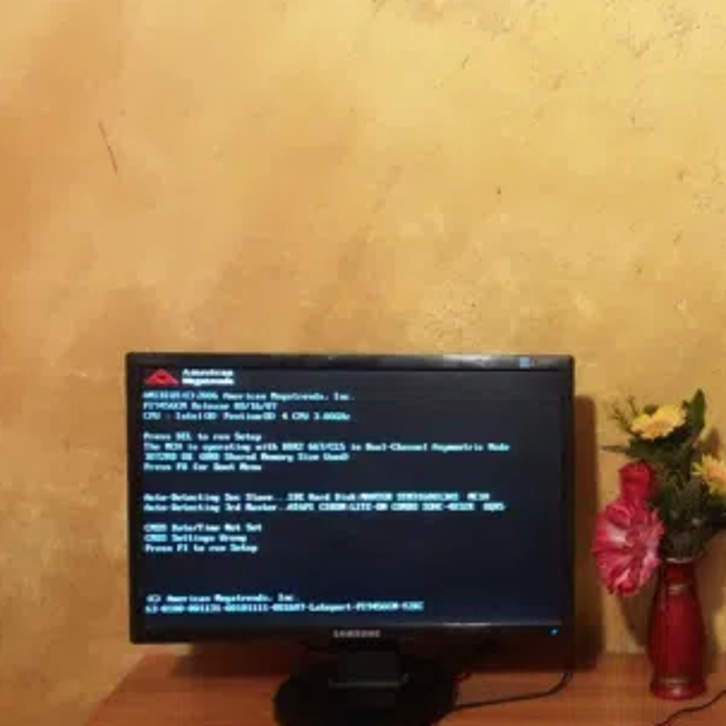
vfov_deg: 30.5
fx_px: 1329
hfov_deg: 28.8
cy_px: 443
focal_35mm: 56
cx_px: 712
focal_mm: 2.2
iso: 250
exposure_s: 1/25
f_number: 1.9
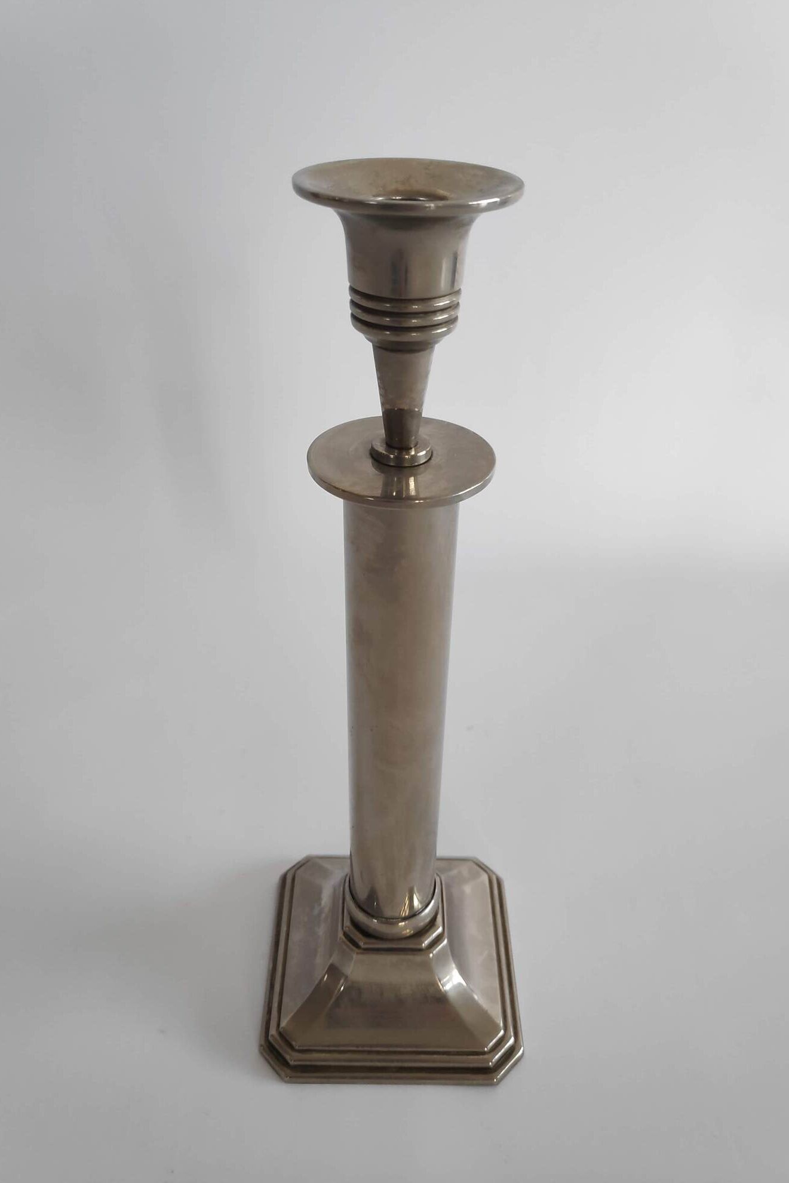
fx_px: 690
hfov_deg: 59.5
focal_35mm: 21
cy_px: 586
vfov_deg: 81.2
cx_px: 399
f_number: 1.9
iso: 371
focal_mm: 3.94
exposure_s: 1/100
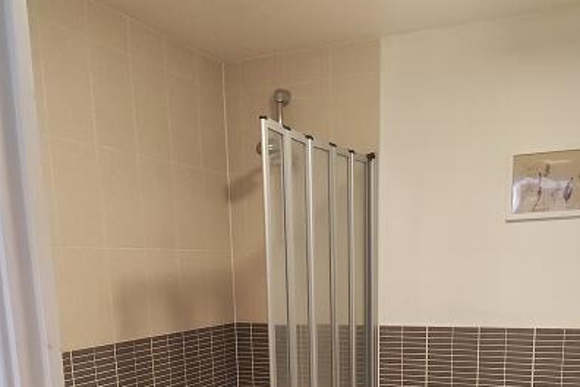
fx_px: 661
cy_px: 394
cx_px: 309
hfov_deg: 47.4
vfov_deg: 30.2
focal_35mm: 41
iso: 911
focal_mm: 4.71
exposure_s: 1/33
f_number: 1.79
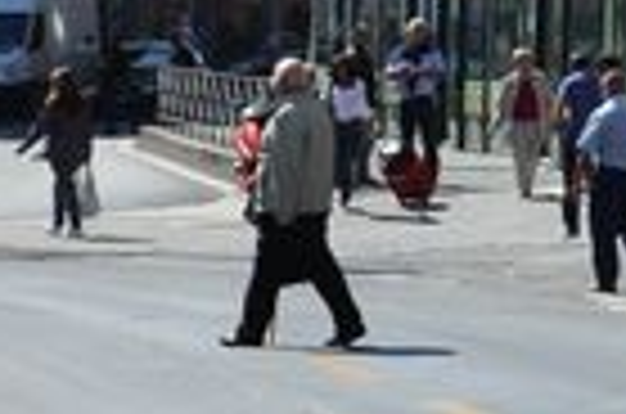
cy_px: -495
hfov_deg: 7.1
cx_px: 982
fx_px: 4979
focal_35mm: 287
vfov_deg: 4.7
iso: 200
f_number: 10
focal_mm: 26
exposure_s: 1/250
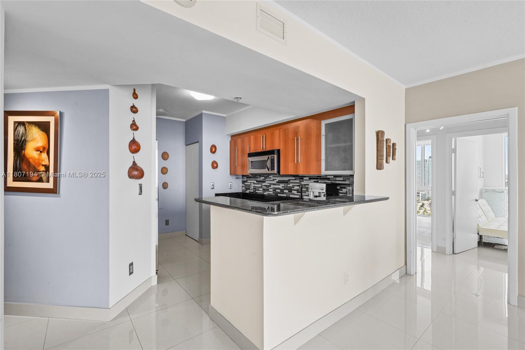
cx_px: 262
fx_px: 233
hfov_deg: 96.7
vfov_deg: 73.7
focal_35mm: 16
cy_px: 175
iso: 250
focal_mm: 16
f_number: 13
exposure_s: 1/2.5
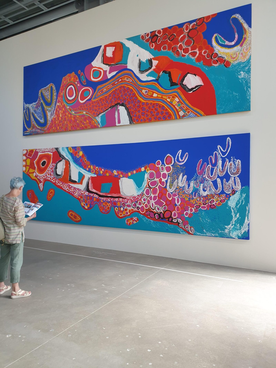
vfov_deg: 67.3
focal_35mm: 26
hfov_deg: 53.1
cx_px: 138
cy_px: 184
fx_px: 276
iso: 80
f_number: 2.4
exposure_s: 1/100
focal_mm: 4.3
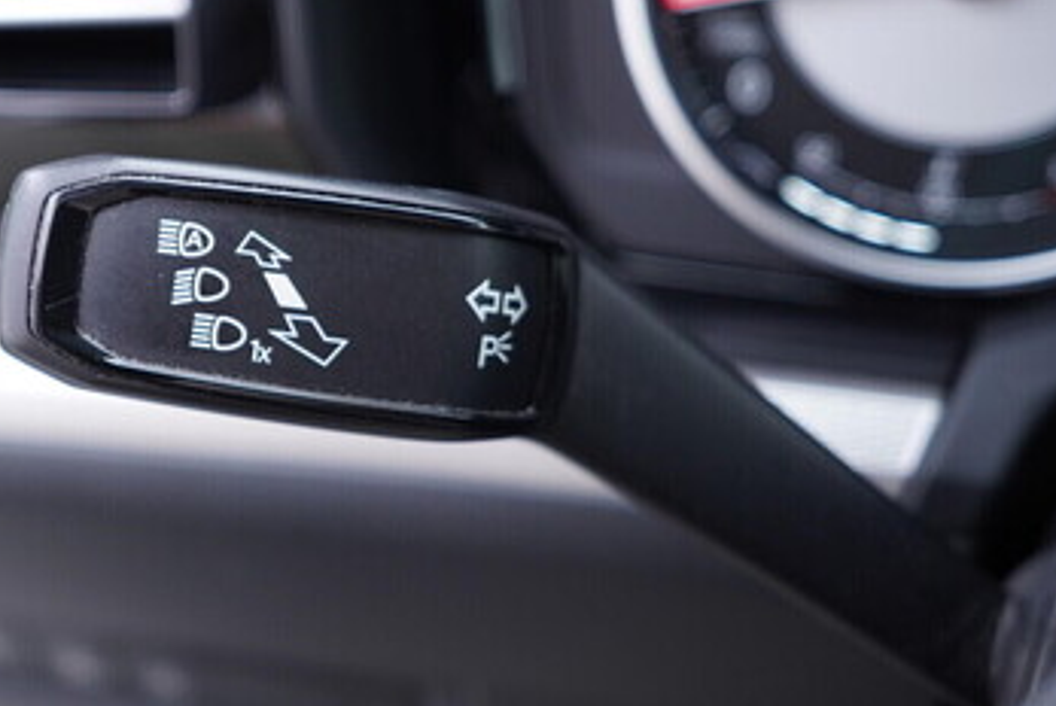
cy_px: 324
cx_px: 350
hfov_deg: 34.7
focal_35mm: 57
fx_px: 1673
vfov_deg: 23.8
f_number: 2.8
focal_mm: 24
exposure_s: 1/40
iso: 320
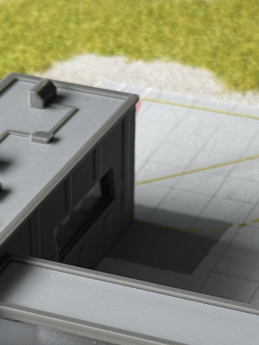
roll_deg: -0.4
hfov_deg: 10.9
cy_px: 306
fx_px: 1357
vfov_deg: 14.4
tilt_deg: -32.1
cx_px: 90
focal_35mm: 136
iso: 64
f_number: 1.78
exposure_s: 1/121
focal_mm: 6.76
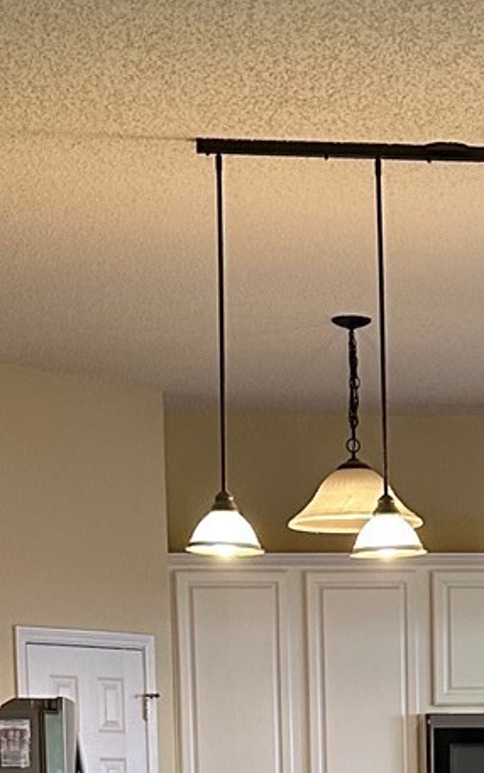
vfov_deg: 16.9
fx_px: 2404
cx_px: 455
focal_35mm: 114
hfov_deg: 11.4
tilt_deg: -6.3
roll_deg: -0.3
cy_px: 1081
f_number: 1.78
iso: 250
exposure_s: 1/60
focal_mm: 6.86
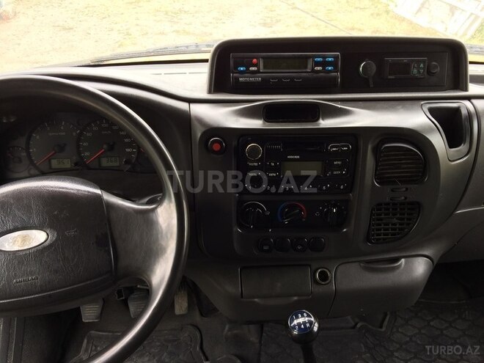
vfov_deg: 48.2
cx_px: 242
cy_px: 182
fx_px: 405
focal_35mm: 29
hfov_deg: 61.7
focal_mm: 4.15
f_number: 2.2
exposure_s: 1/50
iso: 40
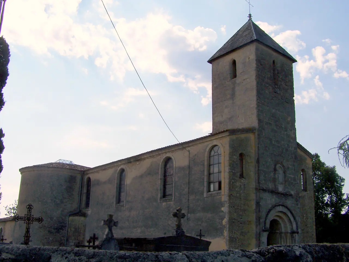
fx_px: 383
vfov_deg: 37.7
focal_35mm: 38
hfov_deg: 49.0
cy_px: 131
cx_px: 174
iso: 80
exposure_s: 1/750
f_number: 5.6
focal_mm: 6.3
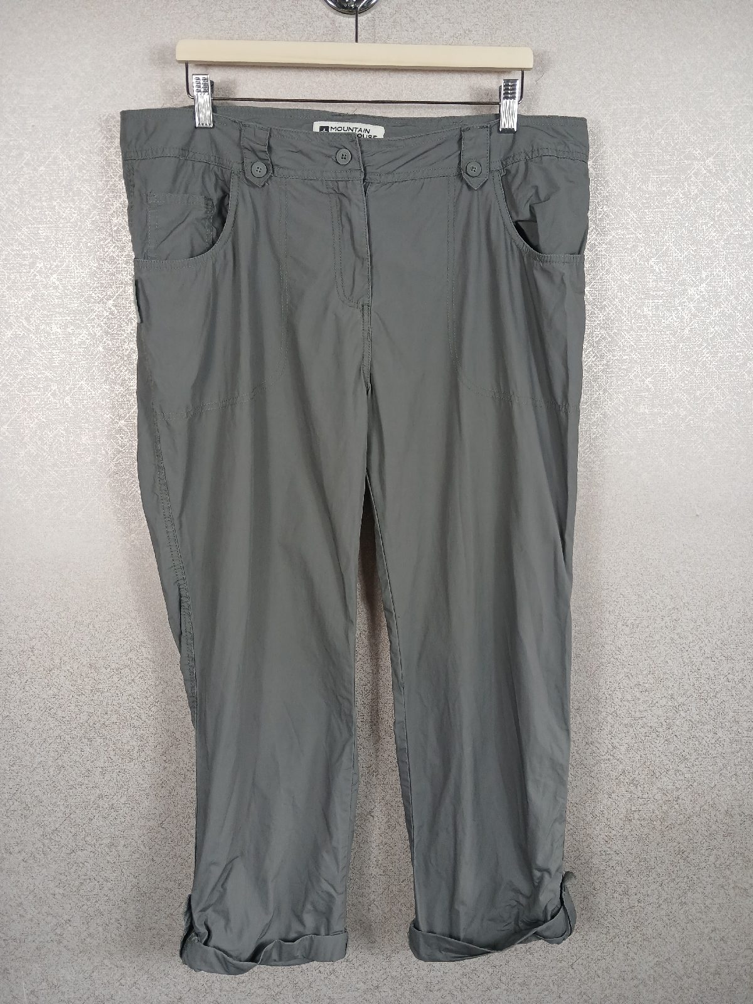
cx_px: 376
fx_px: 783
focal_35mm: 27
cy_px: 502
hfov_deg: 51.4
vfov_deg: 65.3
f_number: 1.8
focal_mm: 3.98
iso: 100
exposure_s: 1/50.3
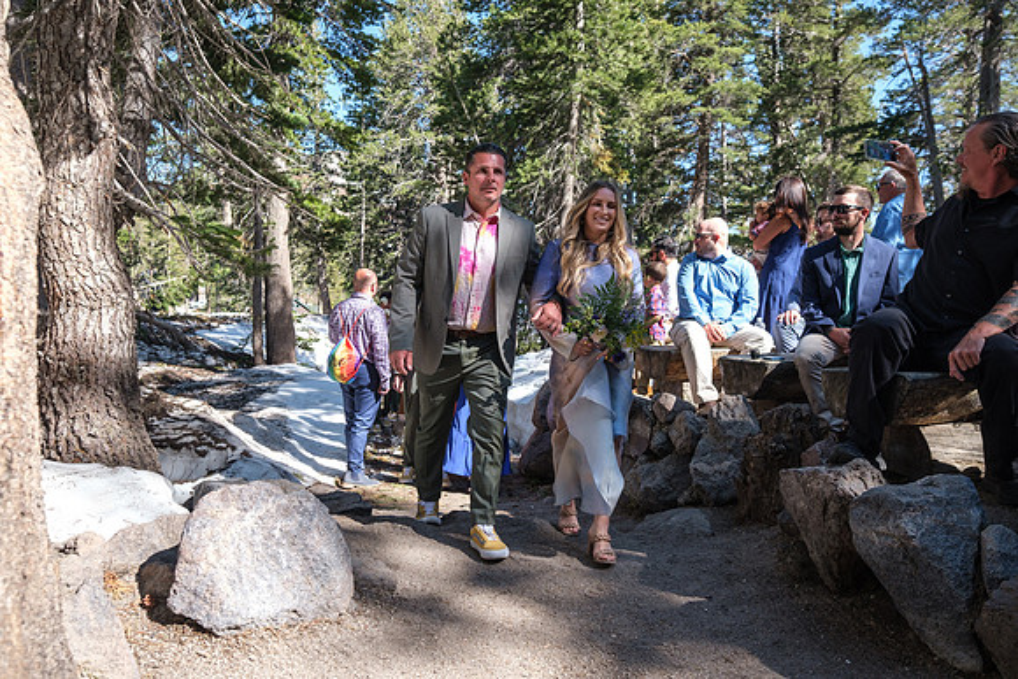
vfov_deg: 48.0
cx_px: 509
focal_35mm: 27
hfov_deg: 67.4
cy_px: 340
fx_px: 764
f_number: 2.8
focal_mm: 18
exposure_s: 1/850
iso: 250
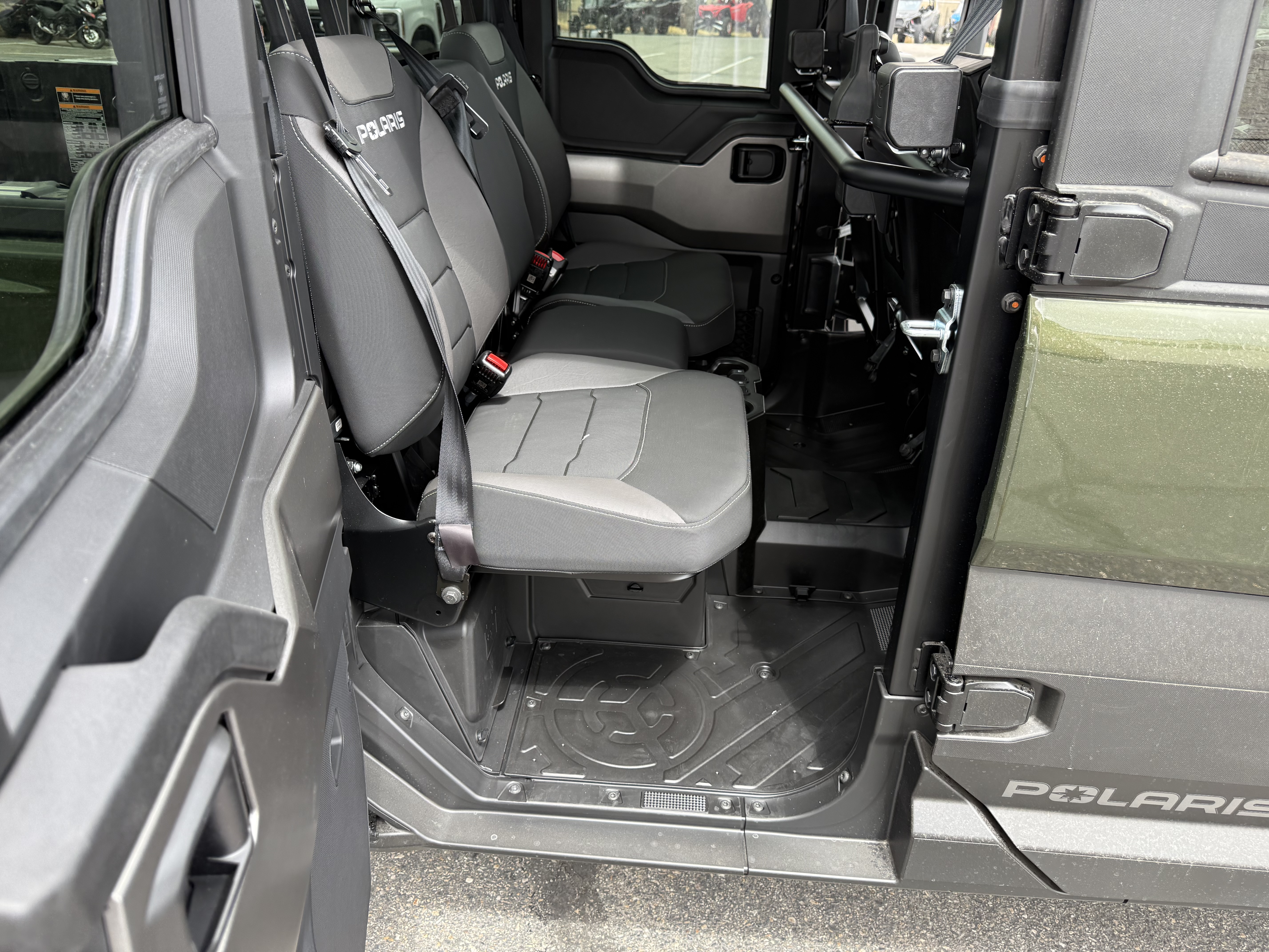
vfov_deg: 56.8
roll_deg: -2.1
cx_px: 634
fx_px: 880
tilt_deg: -26.3
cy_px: 476
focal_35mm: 24
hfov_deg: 71.6
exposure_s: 1/204
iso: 100
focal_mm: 6.76
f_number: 1.78
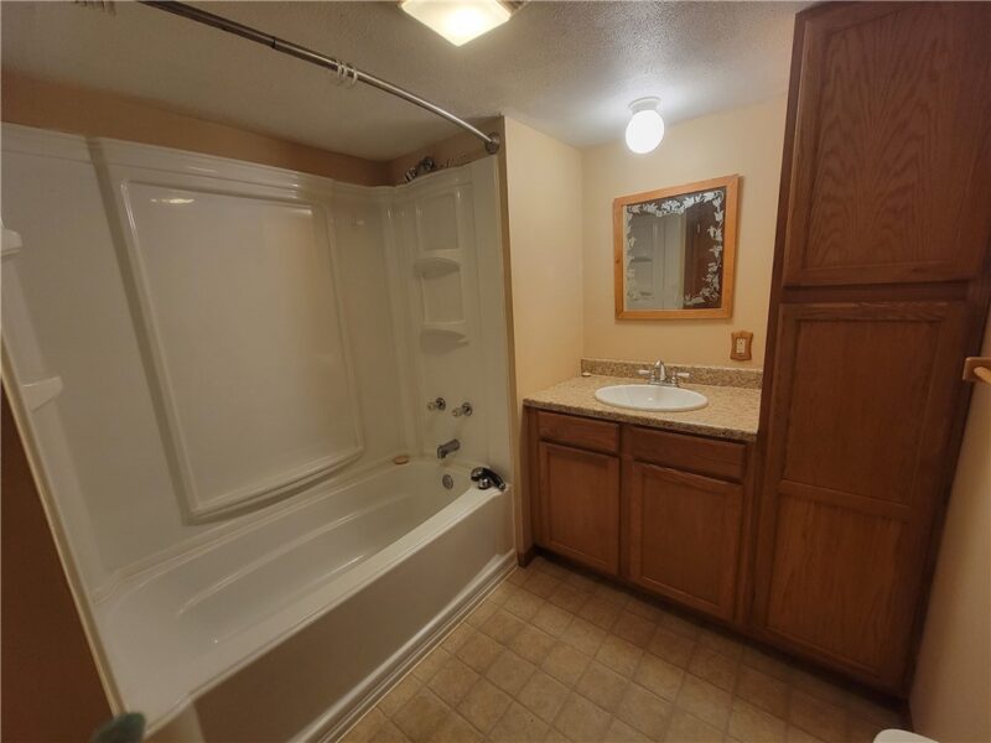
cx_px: 496
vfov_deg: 89.9
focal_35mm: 13
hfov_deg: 106.2
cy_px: 372
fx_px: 372
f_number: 2.2
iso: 320
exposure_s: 1/40
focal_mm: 2.2
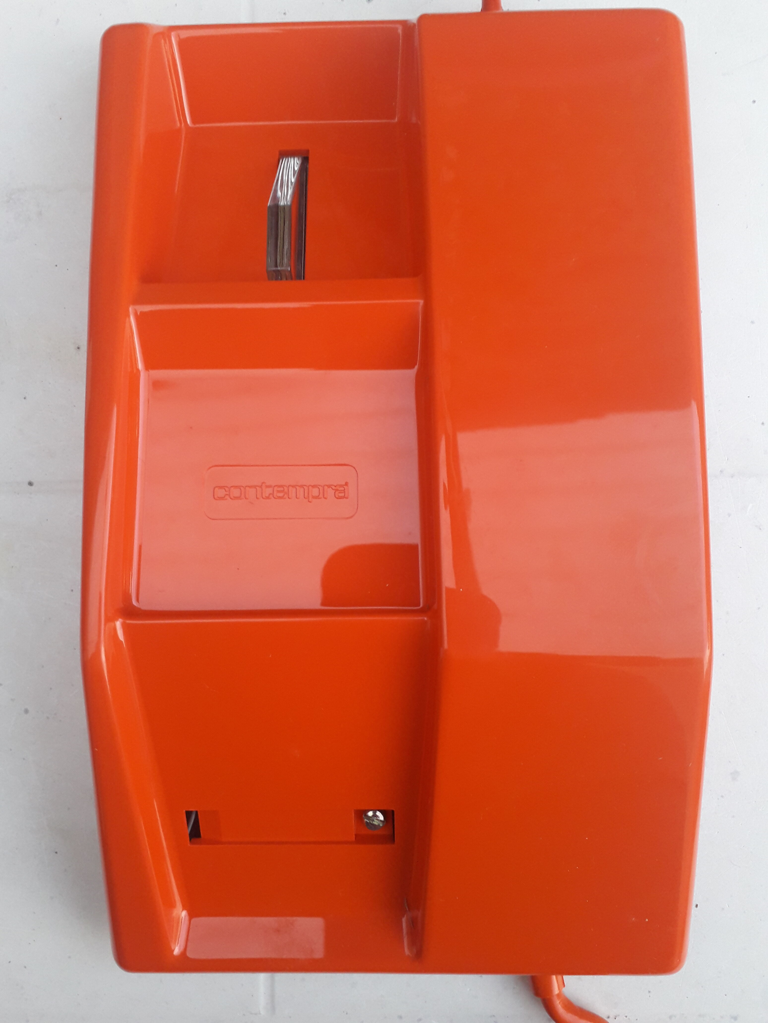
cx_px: 384
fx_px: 799
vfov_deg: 65.3
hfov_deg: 51.4
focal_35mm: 27
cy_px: 512
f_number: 1.9
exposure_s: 1/50
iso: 100
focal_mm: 3.6
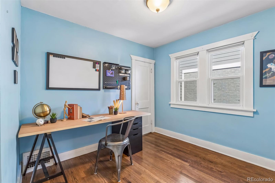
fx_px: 130
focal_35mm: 17
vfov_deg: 70.4
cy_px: 92
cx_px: 138
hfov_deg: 93.3
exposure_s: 1/13
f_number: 9
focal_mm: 17
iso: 400
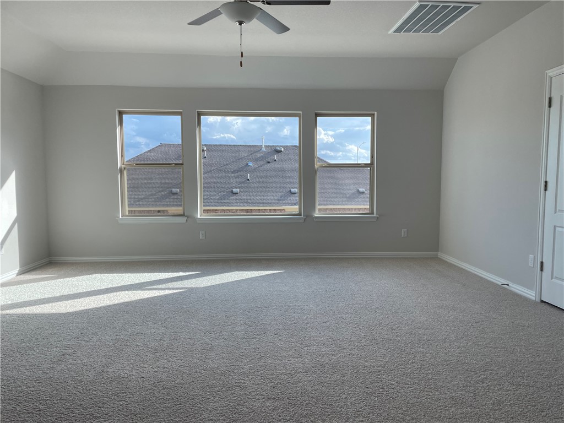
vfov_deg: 53.1
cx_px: 282
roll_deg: -2.6
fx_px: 424
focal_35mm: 26
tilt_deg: -1.4
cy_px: 212
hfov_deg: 67.3
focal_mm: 4.2
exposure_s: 1/633
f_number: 1.6
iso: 32
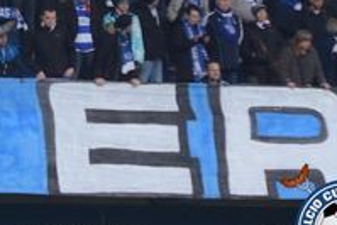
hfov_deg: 3.5
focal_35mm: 580
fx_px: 5437
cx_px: -44
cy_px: -10
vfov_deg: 2.4
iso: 1250
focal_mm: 135
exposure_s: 1/500
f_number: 4.5
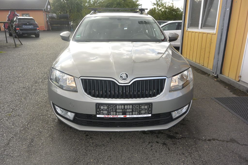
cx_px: 124
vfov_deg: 47.9
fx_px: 186
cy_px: 82
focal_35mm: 27
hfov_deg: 67.4
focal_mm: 10
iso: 160
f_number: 4.5
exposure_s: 1/250
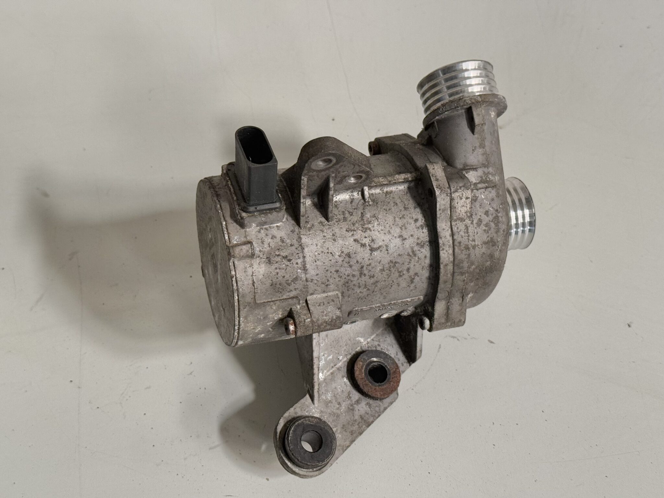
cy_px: 249
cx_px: 332
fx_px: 921
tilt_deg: -58.3
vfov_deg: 30.3
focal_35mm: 48
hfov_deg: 39.7
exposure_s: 1/45
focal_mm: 6.76
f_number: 1.78
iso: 250
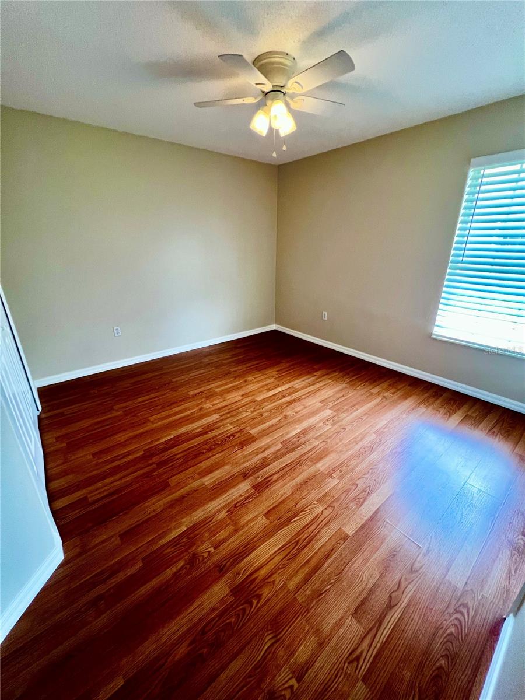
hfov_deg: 89.9
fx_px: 263
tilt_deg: -21.5
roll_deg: -0.6
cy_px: 350
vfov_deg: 106.2
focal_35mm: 13
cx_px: 262
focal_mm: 1.57
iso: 200
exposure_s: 1/120
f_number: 1.8
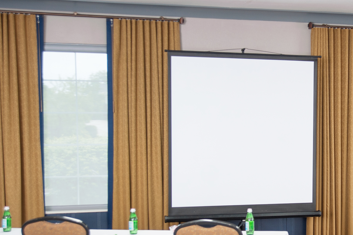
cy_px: 159
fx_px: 764
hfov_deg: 25.1
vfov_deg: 17.4
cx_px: 324
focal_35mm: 78
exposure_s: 1/40
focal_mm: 35
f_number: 3.2
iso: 200
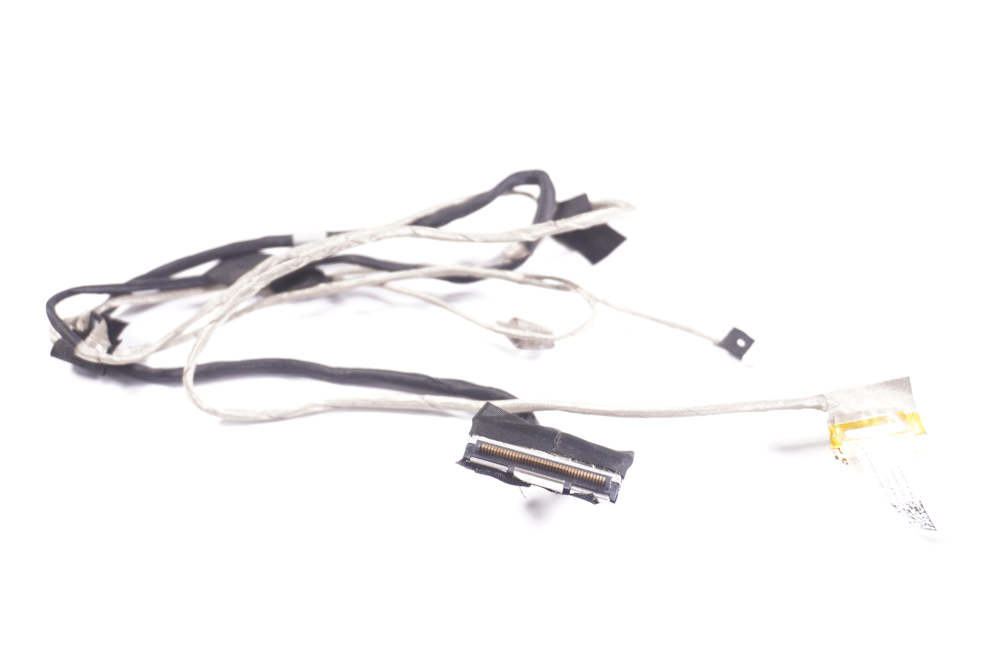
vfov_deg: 24.4
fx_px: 1543
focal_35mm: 56
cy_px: 333
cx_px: 501
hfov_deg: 36.0
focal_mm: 37
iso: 640
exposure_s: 1/80
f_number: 5.6
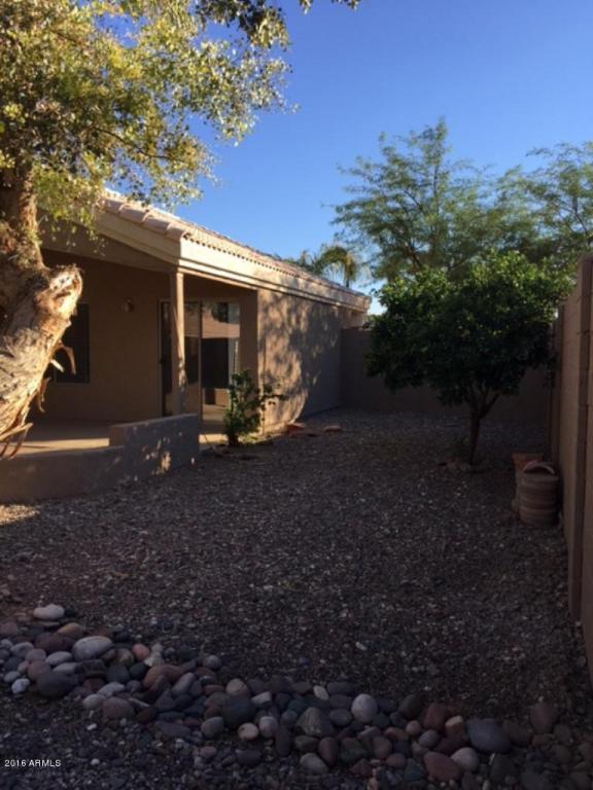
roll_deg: -1.2
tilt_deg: -2.8
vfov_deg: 61.7
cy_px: 395
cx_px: 296
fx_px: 662
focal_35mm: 29
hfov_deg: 48.2
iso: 25
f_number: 2.2
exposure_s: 1/686
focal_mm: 4.15
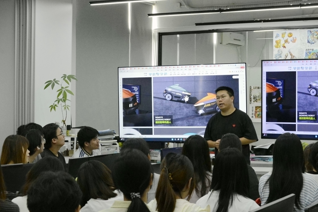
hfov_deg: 23.8
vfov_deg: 16.1
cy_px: 95
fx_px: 749
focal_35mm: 85
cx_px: 214
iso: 3200
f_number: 6.7
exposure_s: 1/180
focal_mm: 35
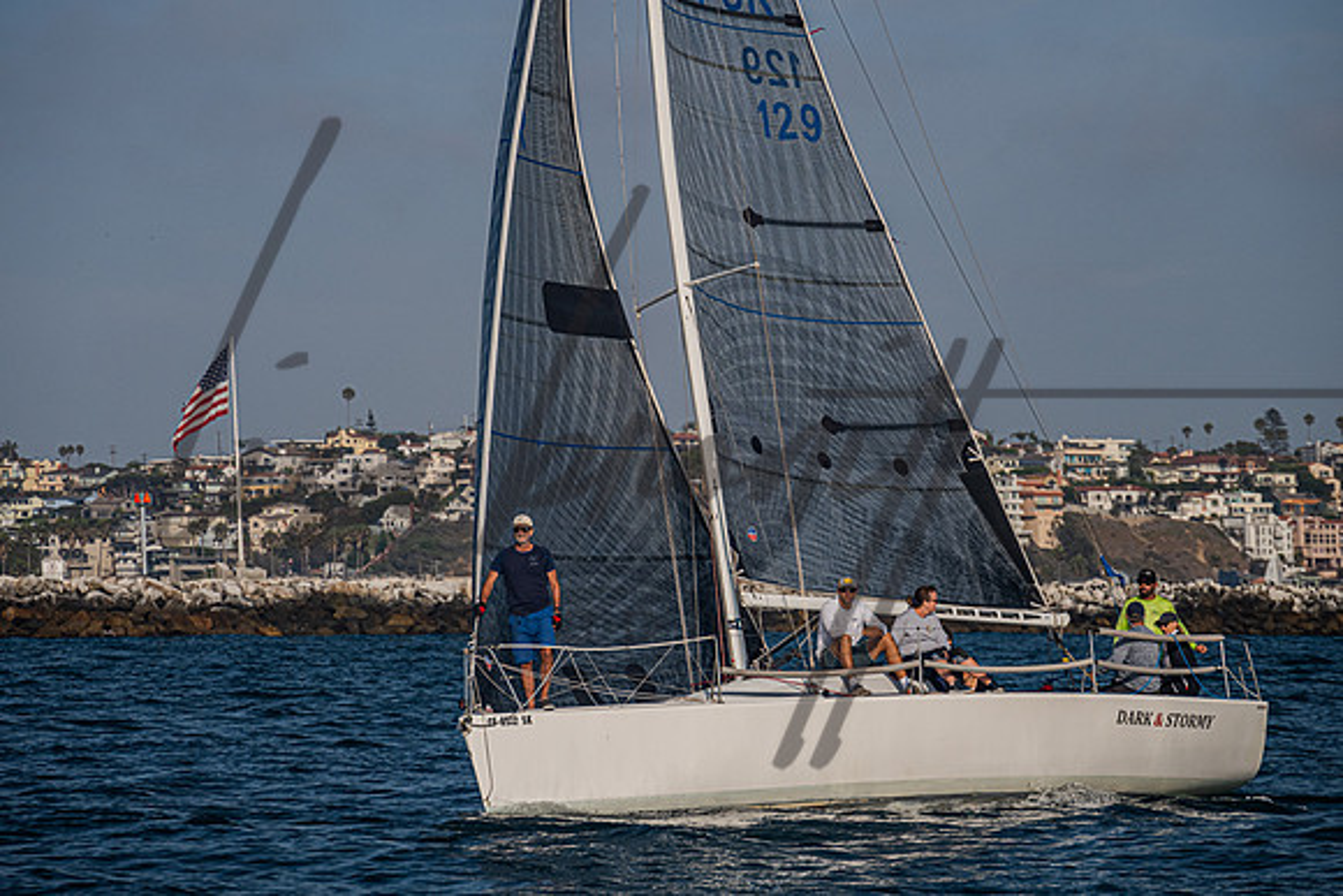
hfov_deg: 10.2
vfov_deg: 6.8
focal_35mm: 202
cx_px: 705
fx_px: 7532
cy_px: 393
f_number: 6.3
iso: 400
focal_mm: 165
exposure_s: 1/2000
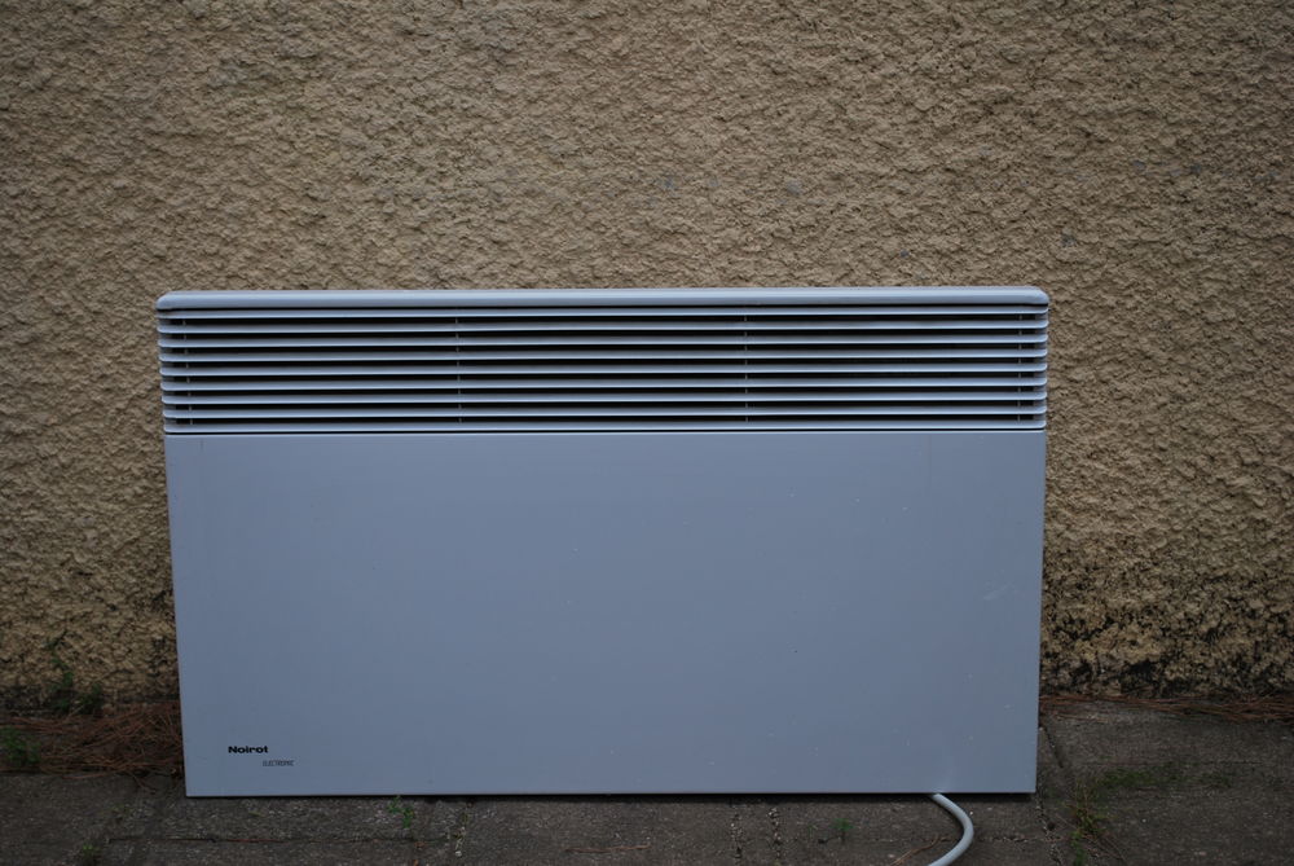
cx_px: 647
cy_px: 433
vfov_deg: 20.7
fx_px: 2375
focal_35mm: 66
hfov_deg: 30.5
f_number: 6.3
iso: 100
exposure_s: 1/160
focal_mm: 44
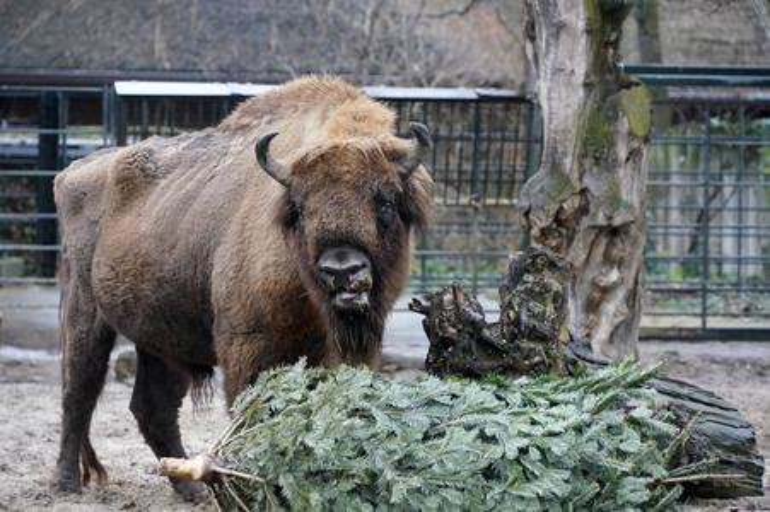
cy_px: 256
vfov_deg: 8.1
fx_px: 3612
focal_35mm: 169
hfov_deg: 12.2
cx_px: 385
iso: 3200
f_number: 6.3
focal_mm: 169
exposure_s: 1/200
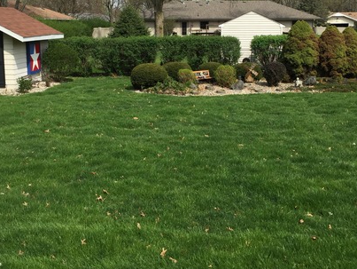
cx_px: 195
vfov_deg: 31.4
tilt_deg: -8.9
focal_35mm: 46
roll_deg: +0.4
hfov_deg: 41.2
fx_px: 475
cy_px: 94
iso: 32
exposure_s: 1/1522
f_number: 2.2
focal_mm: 4.15
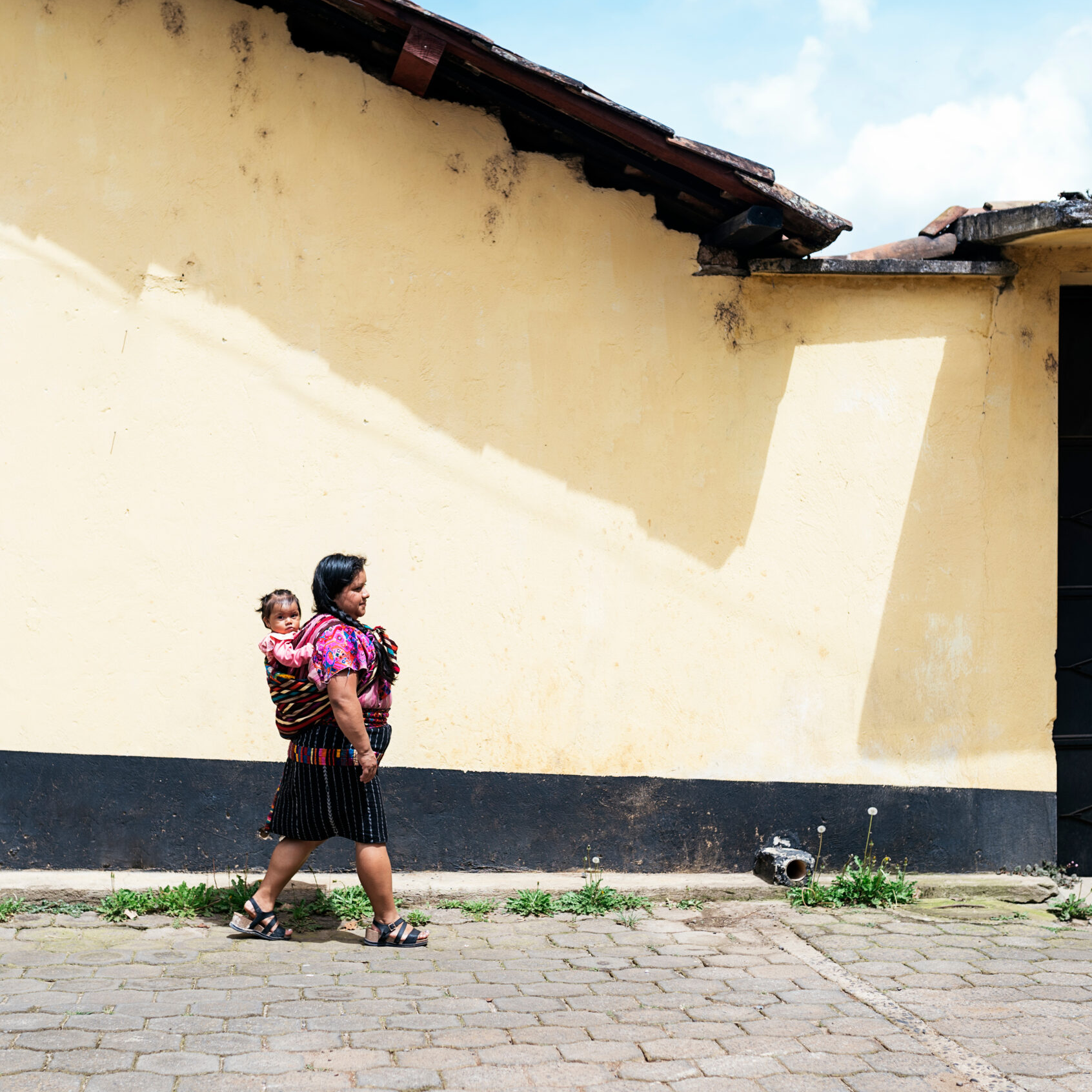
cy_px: 548
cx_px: 506
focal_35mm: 45
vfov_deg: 37.6
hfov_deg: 37.5
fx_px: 1606
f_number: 2.2
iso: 80
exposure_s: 1/2000
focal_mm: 35
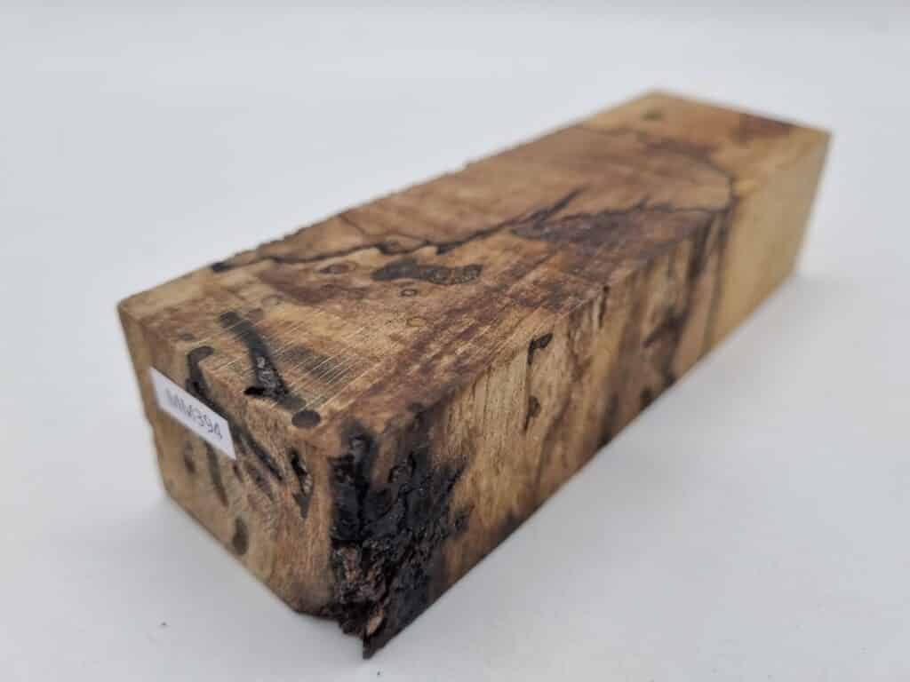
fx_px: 683
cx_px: 455
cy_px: 341
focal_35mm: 26
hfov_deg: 67.3
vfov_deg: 53.1
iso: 50
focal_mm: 5.4
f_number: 1.8
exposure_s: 1/378
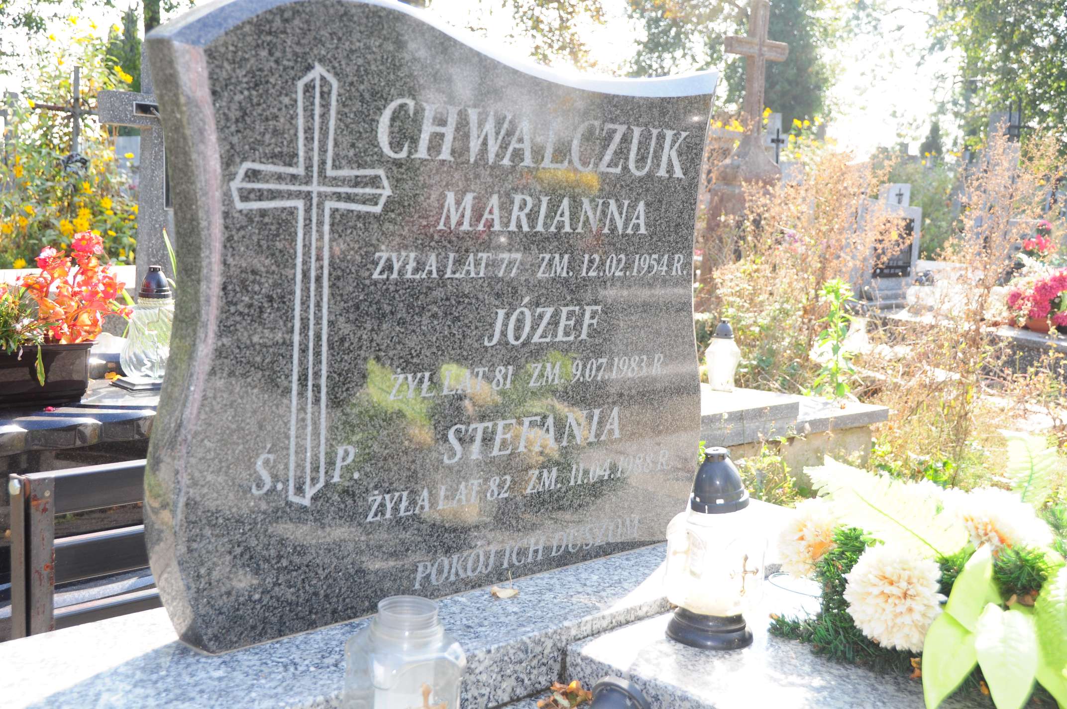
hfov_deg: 46.4
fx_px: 1243
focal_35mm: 42
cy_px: 354
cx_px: 534
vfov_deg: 31.8
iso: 250
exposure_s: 1/200
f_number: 5
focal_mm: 28
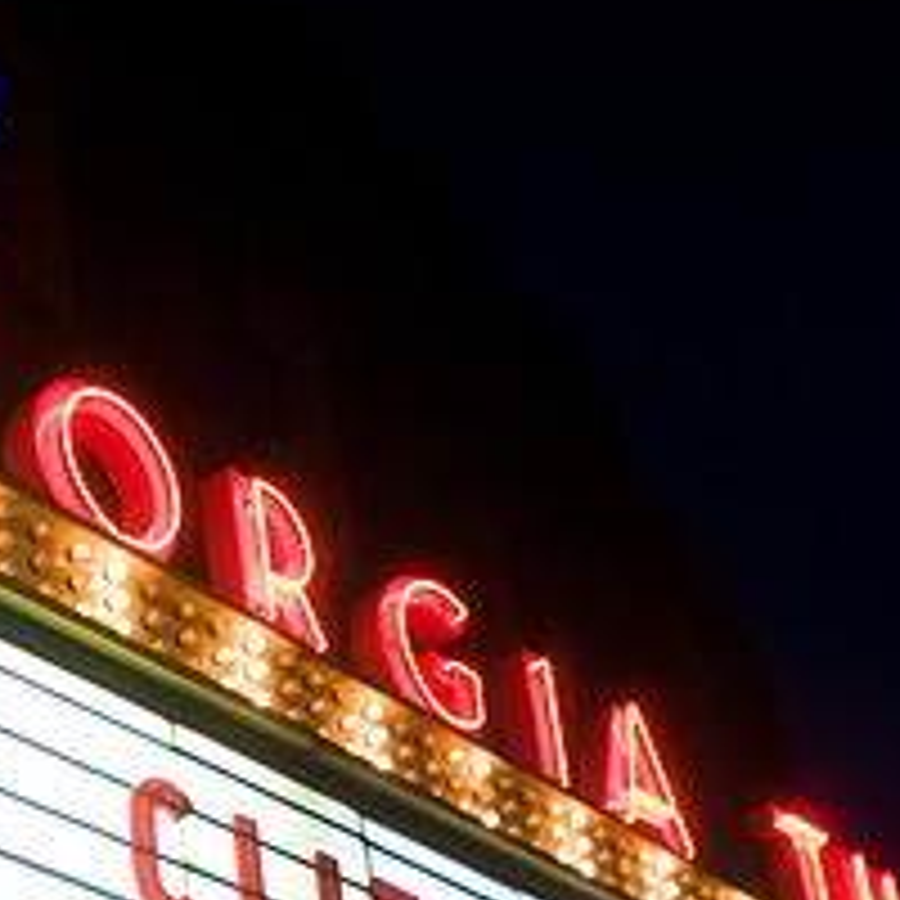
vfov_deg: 22.8
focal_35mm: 74
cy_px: 799
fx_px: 2177
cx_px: 27
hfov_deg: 22.6
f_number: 2.8
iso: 800
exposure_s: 1/160
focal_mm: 20
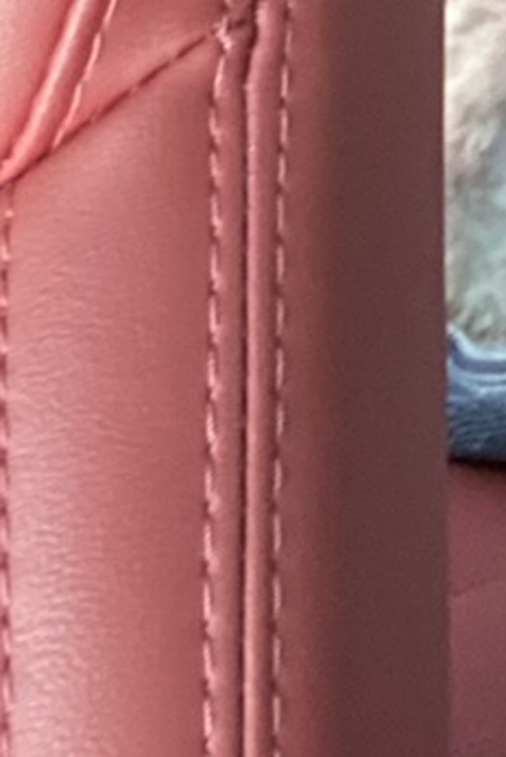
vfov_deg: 10.1
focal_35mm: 184
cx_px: 1339
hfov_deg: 6.9
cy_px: -888
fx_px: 3871
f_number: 2.2
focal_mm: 2.71
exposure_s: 1/30
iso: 500
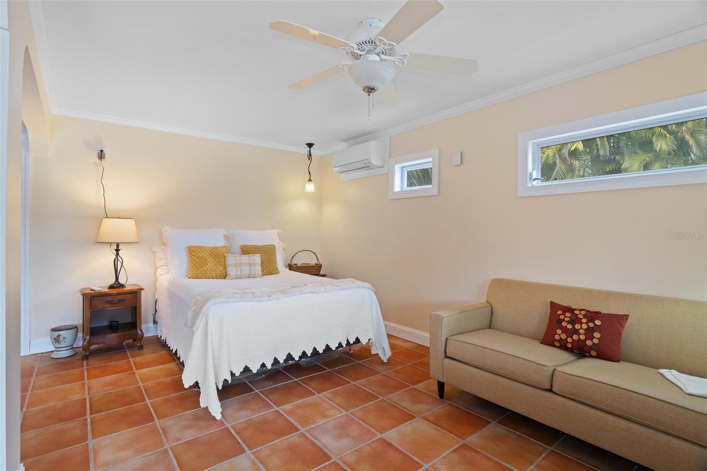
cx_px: 354
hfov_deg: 93.3
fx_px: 334
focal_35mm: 17
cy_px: 236
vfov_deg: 70.4
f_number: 8
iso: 320
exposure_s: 1
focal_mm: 17
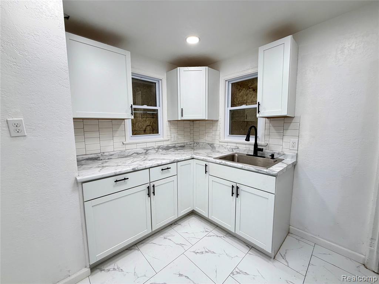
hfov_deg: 102.1
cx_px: 190
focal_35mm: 14
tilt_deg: -6.5
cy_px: 142
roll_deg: +0.6
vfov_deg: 85.7
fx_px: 153
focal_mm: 2.22
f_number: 2.2
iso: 125
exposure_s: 1/120
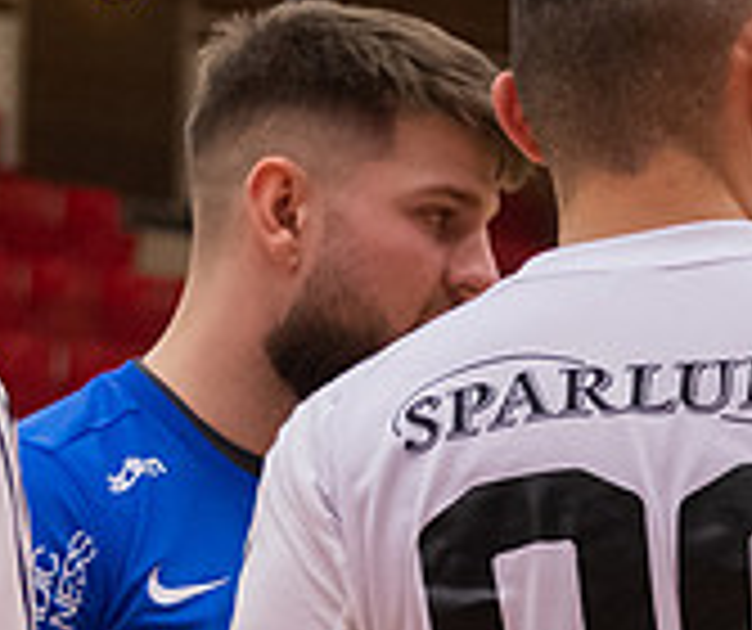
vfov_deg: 4.9
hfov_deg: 5.8
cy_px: 685
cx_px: 1166
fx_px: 7280
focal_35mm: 321
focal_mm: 70
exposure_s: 1/640
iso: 2200
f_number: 4.5
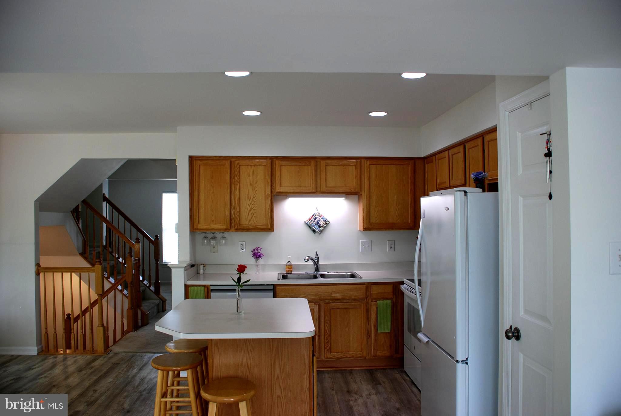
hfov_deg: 61.8
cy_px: 208
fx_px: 518
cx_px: 310
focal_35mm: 30
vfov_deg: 43.8
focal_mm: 20
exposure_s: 1/80
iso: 200
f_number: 4.5
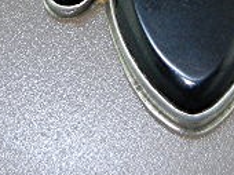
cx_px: 135
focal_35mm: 196
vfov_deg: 7.4
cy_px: -113
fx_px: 1323
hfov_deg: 10.1
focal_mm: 9.3
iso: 285
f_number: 3.9
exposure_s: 1/30
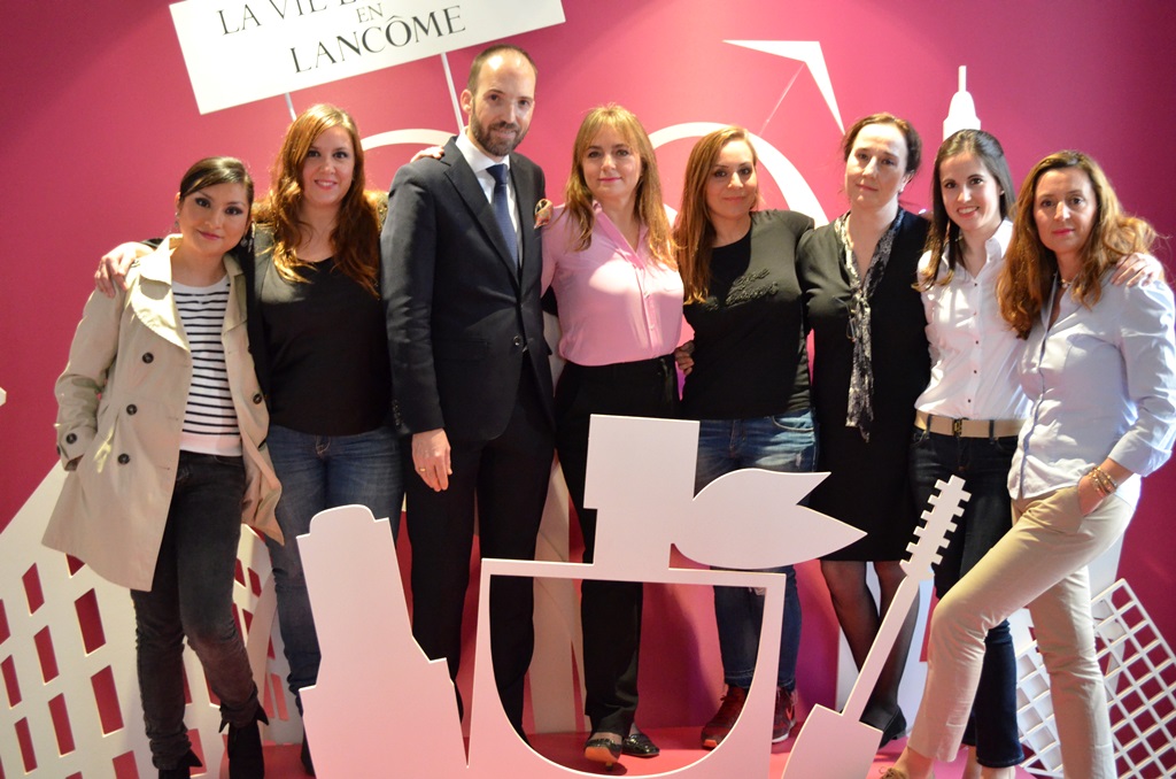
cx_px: 588
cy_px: 390
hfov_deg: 41.2
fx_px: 1565
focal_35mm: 48
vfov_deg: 27.9
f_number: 4.8
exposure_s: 1/25
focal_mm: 32
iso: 3200
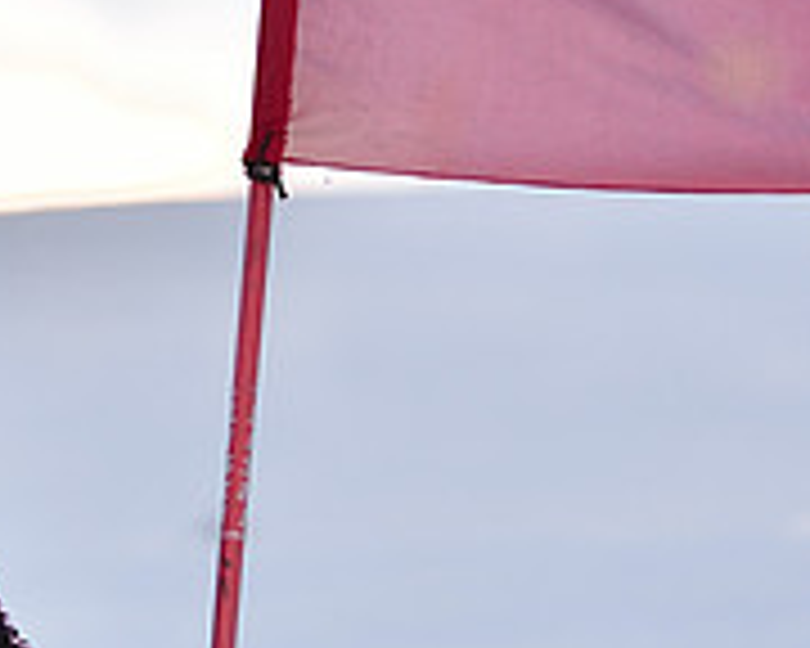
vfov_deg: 1.7
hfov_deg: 2.1
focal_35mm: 908
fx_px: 21767
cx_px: -270
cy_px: 482
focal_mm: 300
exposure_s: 1/1250
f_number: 4.5
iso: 100
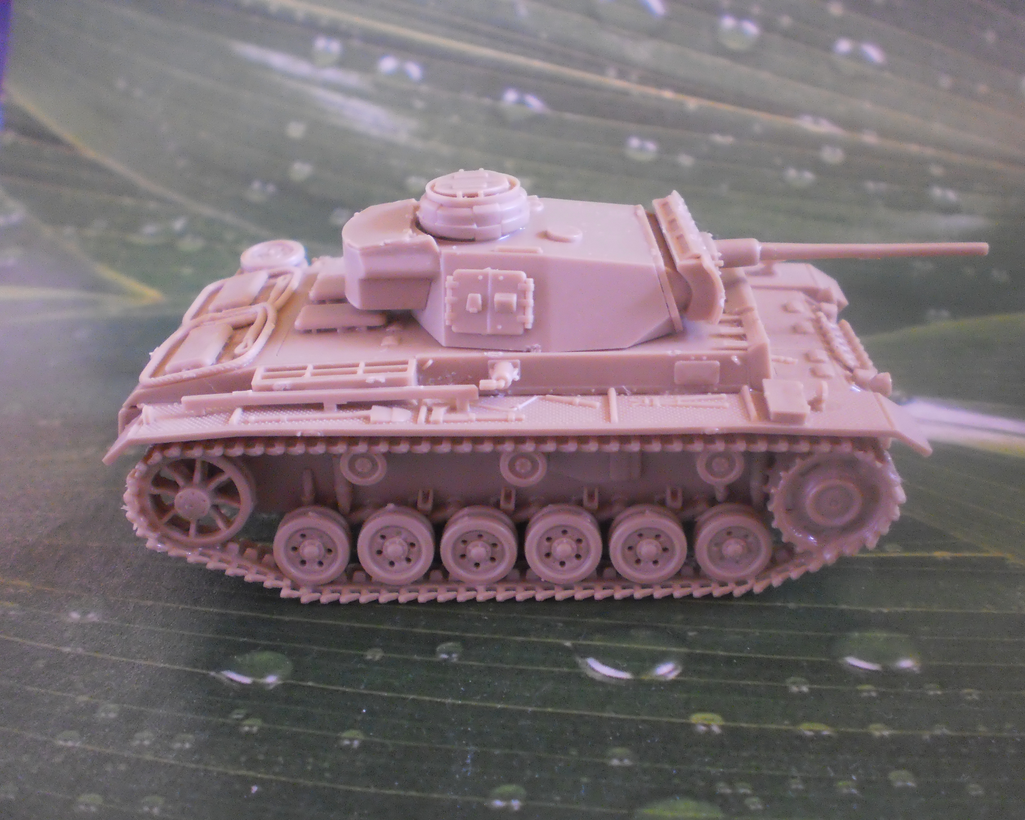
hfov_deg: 47.9
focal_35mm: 38
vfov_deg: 39.2
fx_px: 1153
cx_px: 546
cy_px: 414
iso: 400
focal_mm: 6.3
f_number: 3.1
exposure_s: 1/6
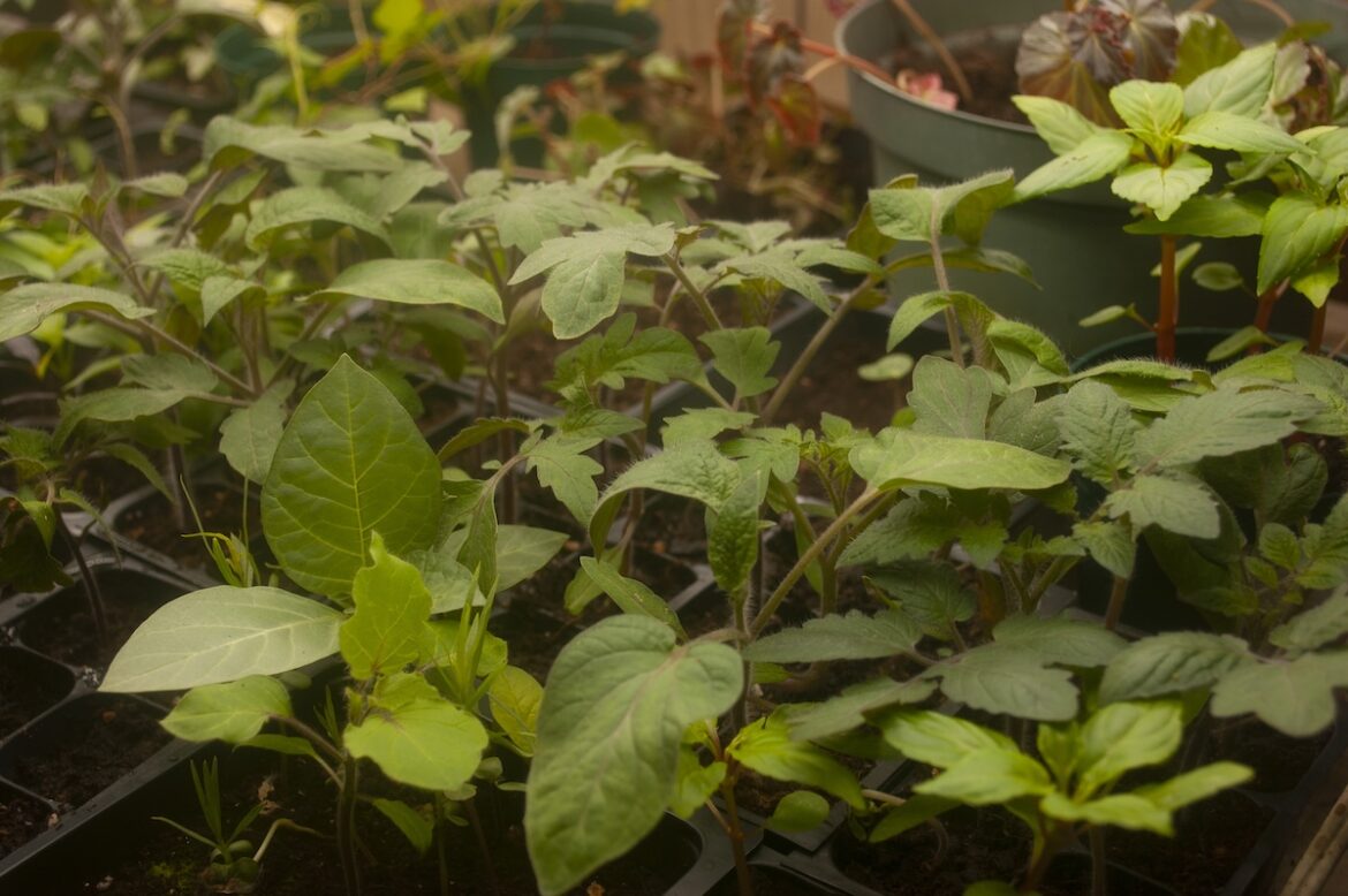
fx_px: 1964
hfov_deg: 37.9
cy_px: 448
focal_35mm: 52
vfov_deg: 25.7
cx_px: 674
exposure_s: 1/125
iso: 250
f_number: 5.6
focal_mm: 35
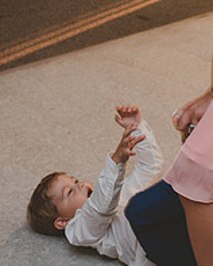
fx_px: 606
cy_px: 12
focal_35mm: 77
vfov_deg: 23.8
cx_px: 224
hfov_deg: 19.2
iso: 2000
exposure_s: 1/60
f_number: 4
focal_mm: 24
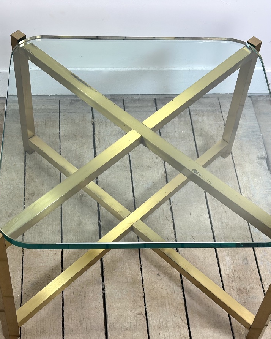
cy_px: 170
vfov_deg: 30.0
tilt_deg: -49.3
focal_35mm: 63
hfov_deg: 24.2
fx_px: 631
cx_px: 121
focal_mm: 6.86
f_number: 1.78
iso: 80
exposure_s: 1/100
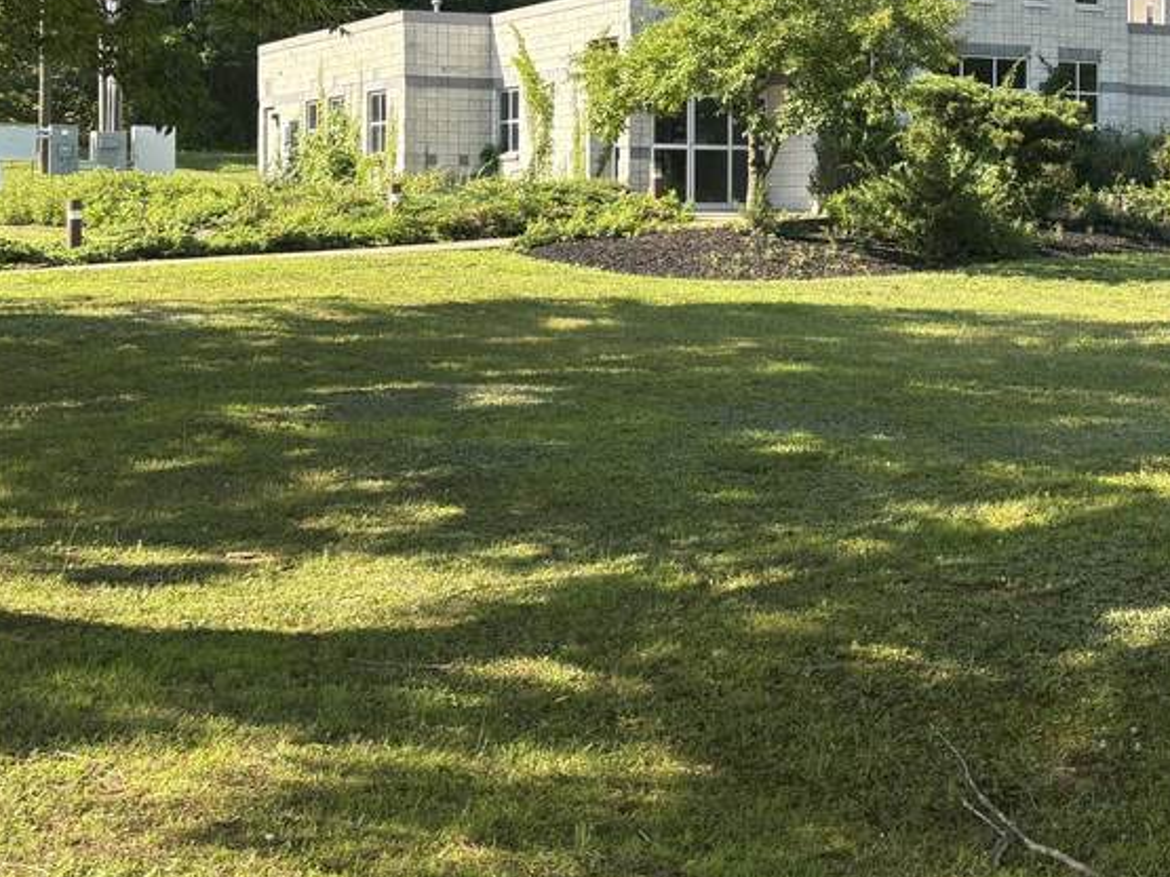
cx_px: 991
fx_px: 2028
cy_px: 169
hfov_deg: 31.1
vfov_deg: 24.0
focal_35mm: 60
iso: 50
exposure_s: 1/732
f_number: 1.6
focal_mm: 5.96
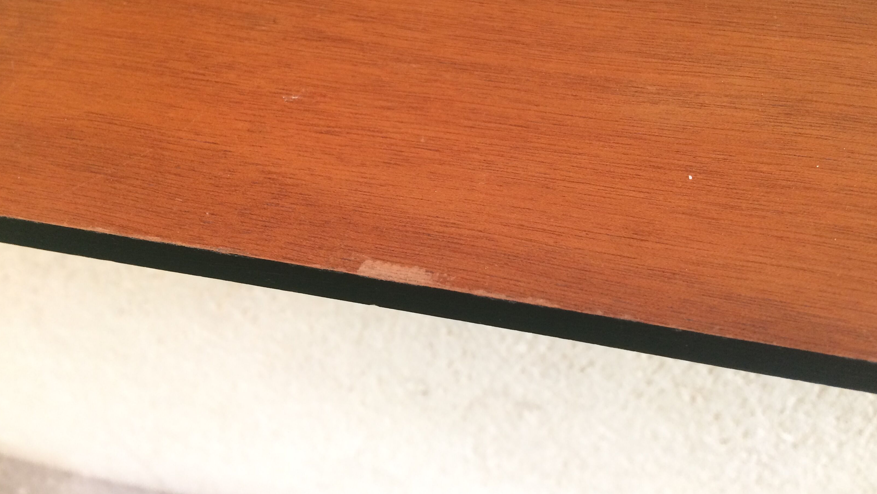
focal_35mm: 32
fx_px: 744
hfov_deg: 61.0
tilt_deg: -52.3
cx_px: 441
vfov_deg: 36.6
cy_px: 224
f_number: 2.2
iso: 80
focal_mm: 4.15
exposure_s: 1/33
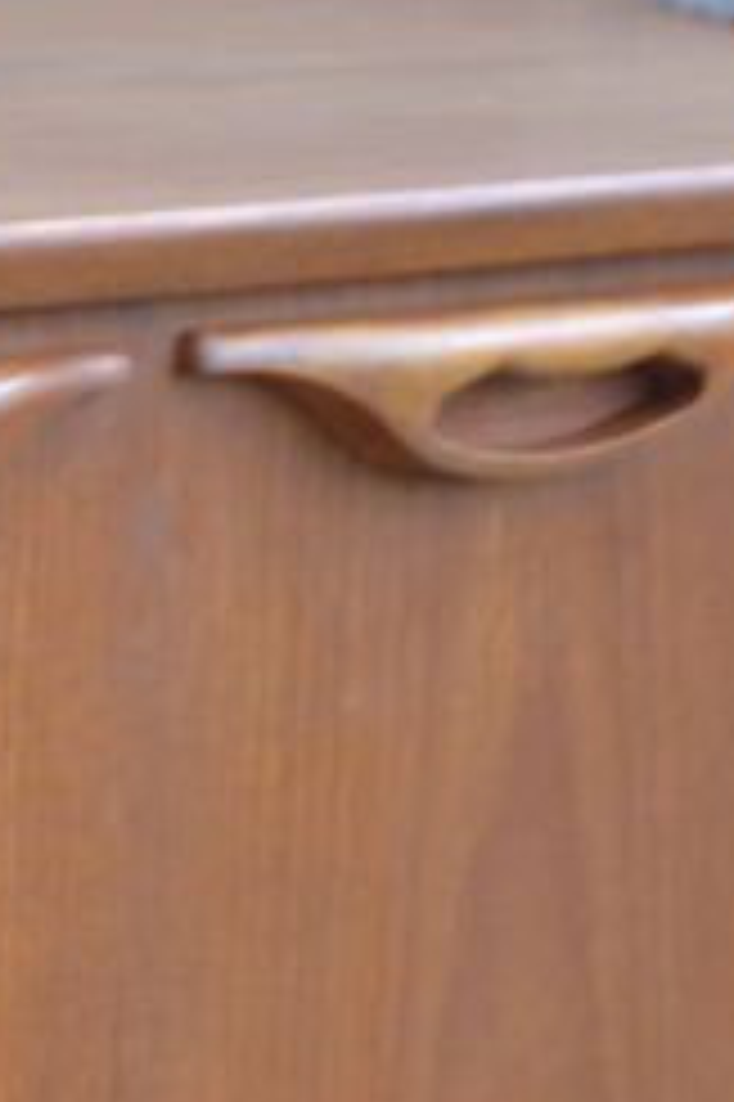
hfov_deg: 4.9
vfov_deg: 7.5
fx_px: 8452
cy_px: 445
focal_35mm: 276
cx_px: -630
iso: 400
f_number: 5.6
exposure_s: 1/60
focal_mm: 50
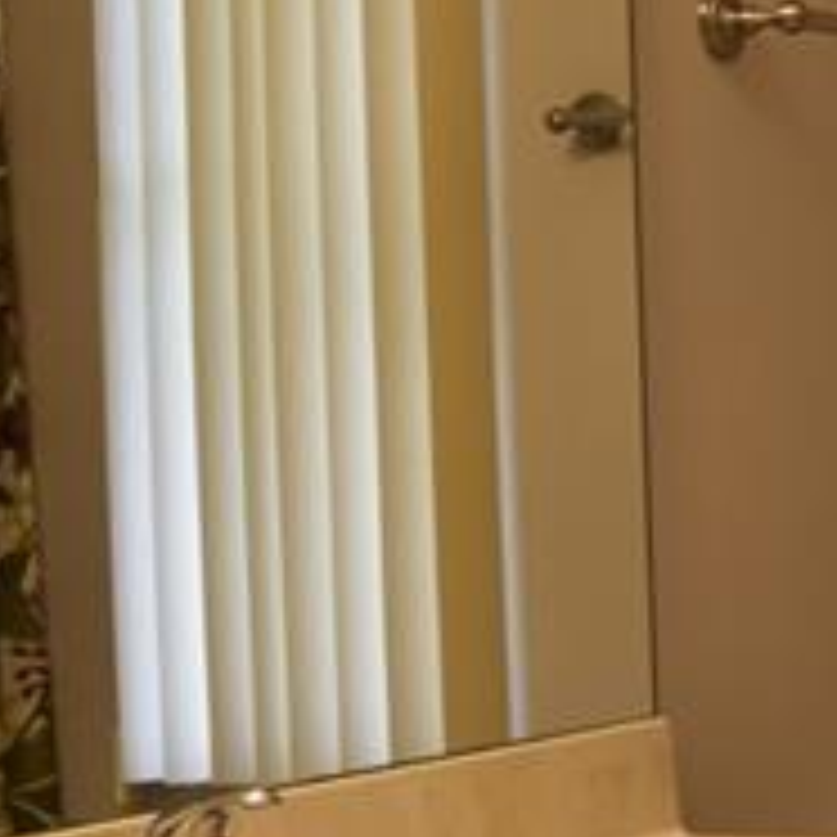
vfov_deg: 15.7
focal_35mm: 111
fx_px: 3030
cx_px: 1058
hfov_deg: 15.1
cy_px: 450
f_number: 4.5
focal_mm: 21
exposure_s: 1/80
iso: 400
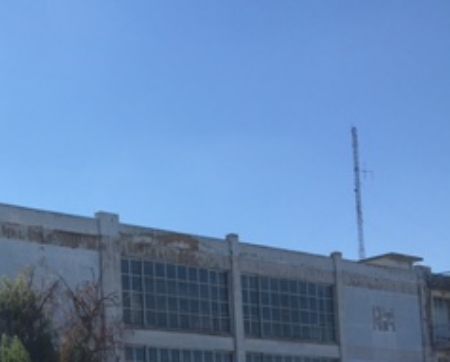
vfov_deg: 19.5
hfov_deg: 23.6
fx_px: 1013
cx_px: -36
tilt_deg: +4.0
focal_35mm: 76
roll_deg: -0.5
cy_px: 381
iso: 25
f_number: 2.2
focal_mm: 4.15
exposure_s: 1/2564
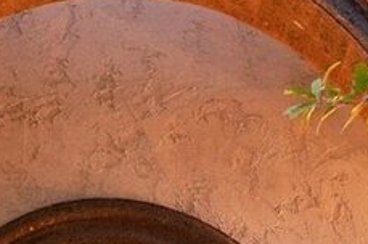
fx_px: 2532
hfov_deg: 8.3
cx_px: 124
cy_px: 409
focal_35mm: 248
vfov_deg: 5.5
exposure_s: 1/3.33
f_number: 8
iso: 400
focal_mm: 35
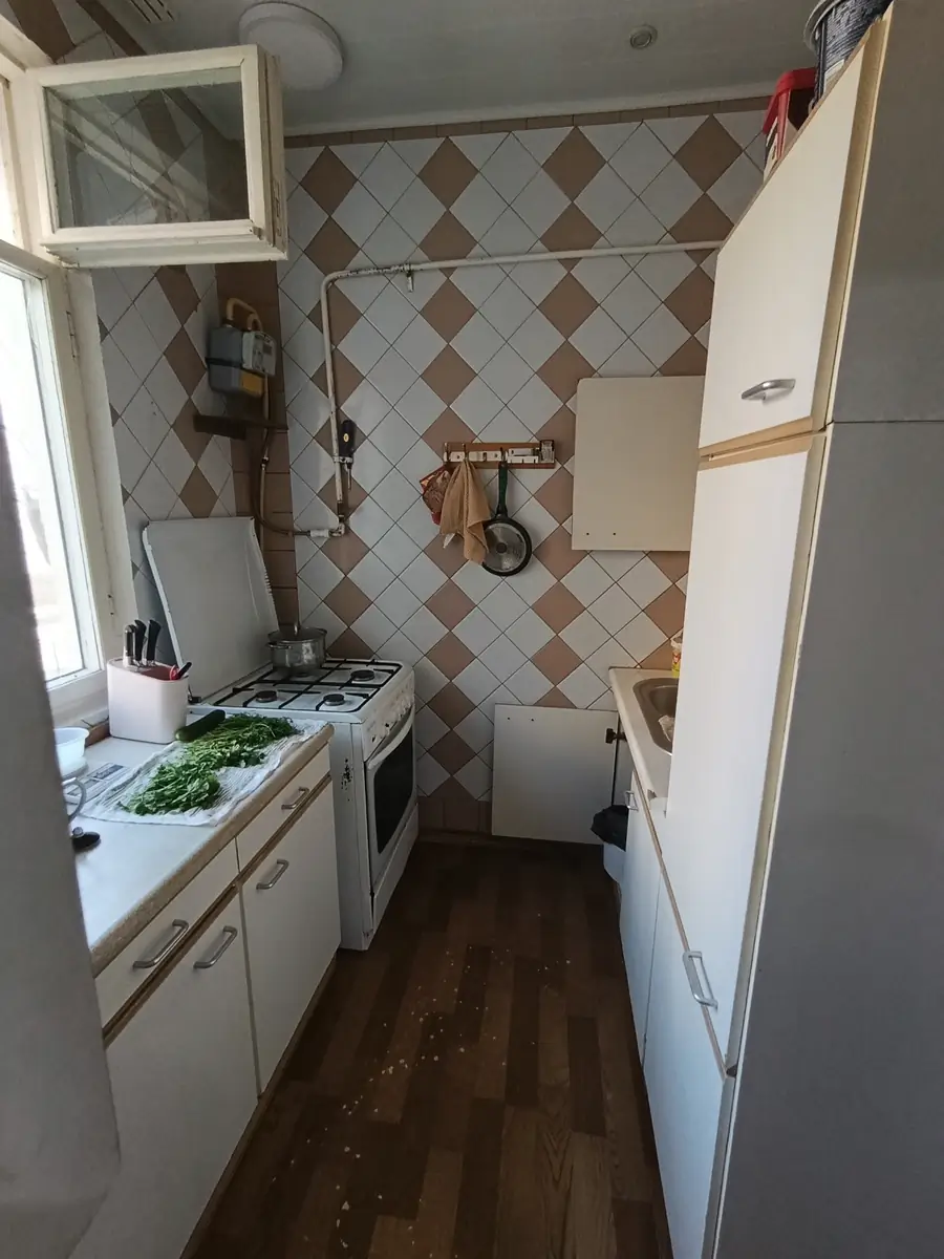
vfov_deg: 98.2
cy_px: 630
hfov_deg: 81.7
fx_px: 545
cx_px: 472
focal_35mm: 15
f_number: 2.2
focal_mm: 1.65
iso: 350
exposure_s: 1/50
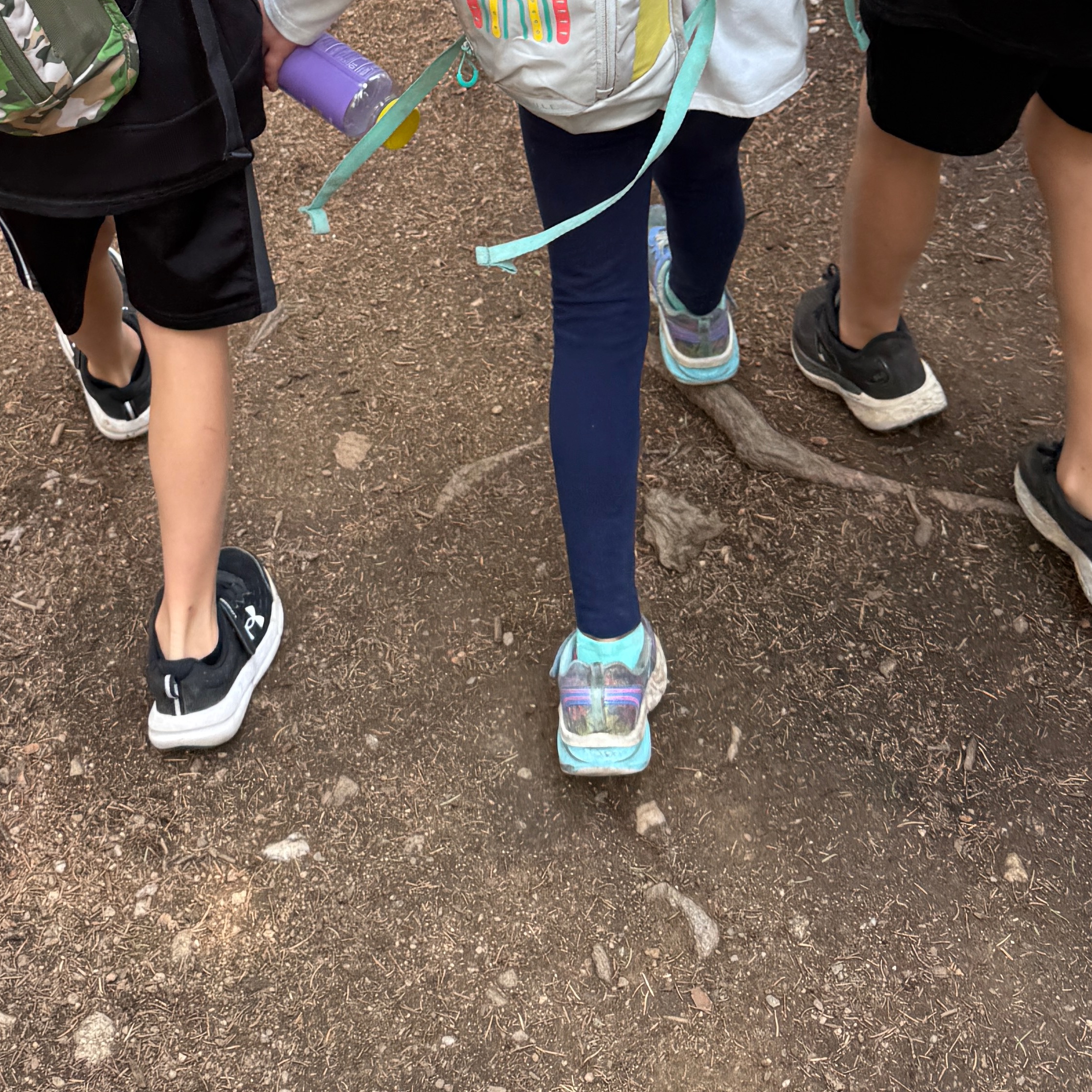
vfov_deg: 28.7
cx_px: 426
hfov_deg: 31.5
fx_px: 1927
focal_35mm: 54
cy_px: -107
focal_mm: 6.76
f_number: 1.78
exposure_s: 1/195
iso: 64
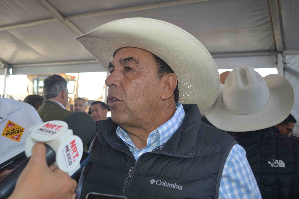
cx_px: 150
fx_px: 299
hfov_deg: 53.2
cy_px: 100
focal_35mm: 36
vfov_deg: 36.8
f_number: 4
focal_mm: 24
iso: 140
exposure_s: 1/125
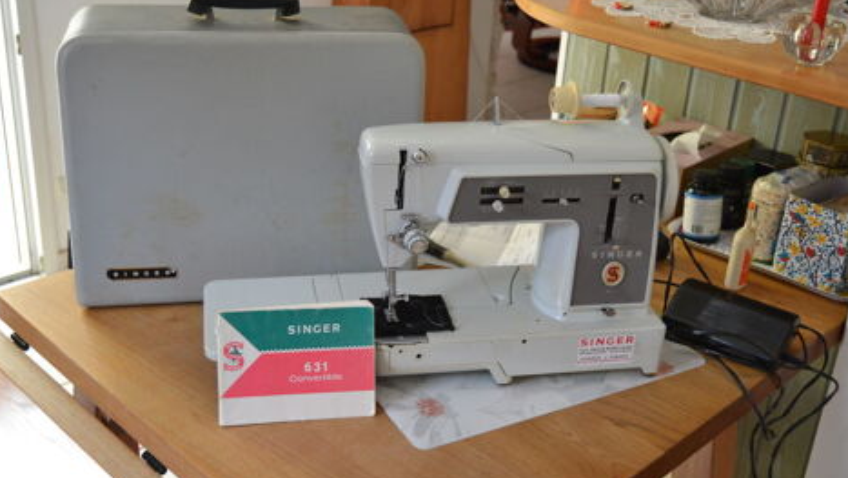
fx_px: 945
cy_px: 213
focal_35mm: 42
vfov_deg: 28.4
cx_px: 418
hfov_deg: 48.3
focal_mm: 26
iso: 400
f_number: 4.2
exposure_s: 1/80
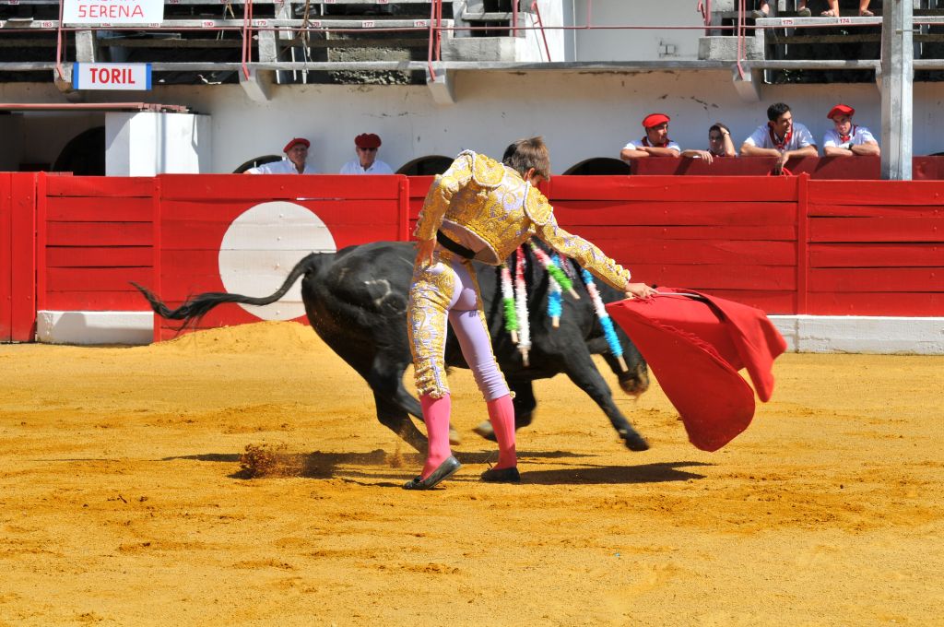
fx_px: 3378
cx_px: 472
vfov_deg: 10.6
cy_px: 314
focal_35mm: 129
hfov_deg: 15.9
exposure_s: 1/350
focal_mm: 86
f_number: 9.5
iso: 200
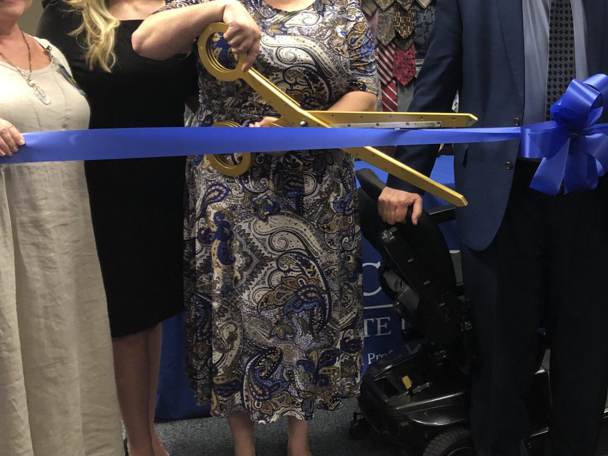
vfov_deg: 33.9
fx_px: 738
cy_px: 139
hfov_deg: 44.3
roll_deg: -0.5
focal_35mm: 42
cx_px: 392
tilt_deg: -9.8
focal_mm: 3.99
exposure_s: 1/15
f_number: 1.8
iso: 80
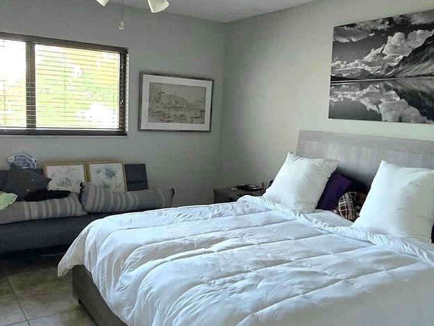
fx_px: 414
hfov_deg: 55.3
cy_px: 166
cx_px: 223
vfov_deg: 43.0
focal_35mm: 33
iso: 500
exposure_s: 1/60.2
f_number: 2.2
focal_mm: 1.7
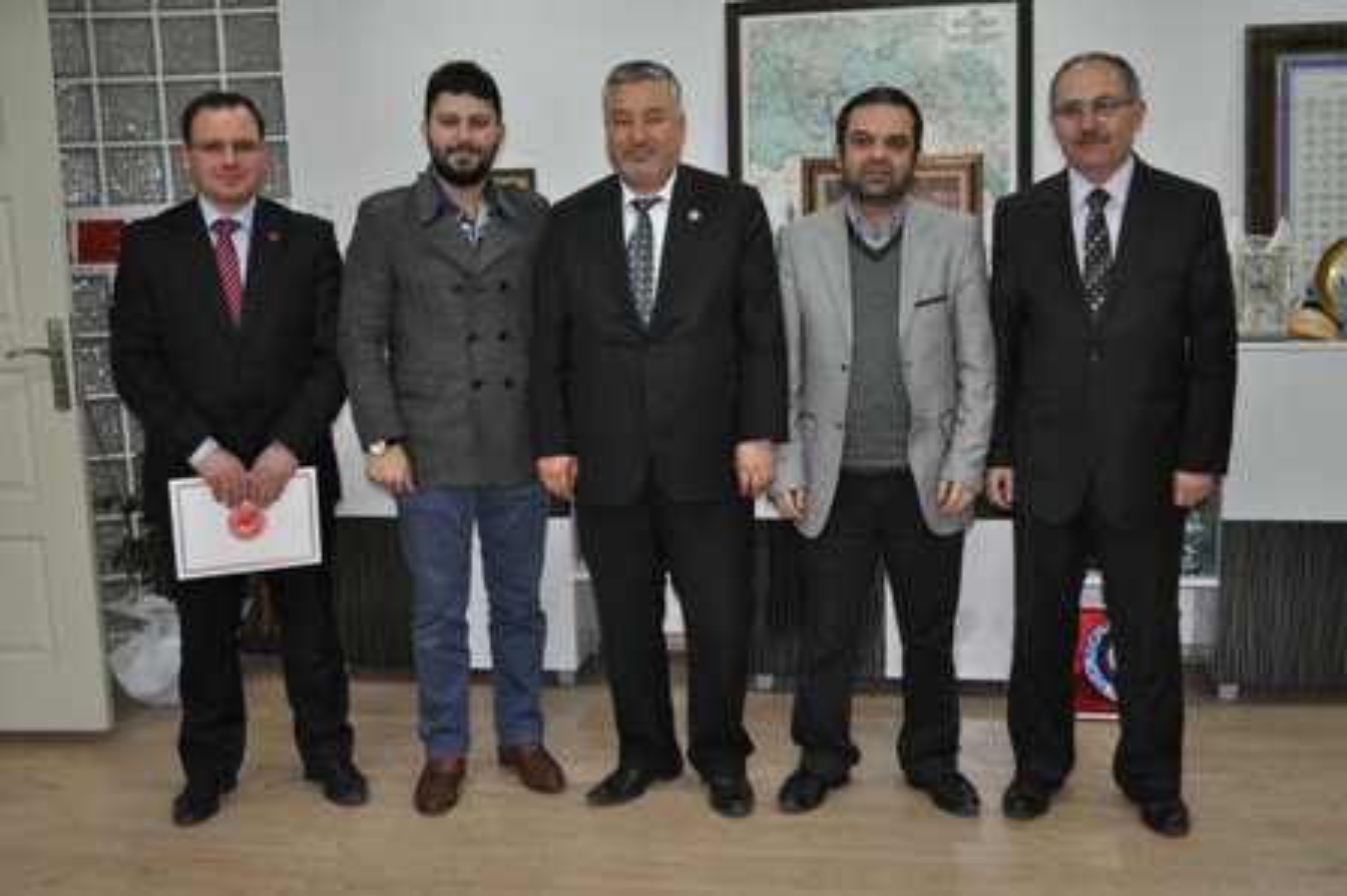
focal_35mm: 39
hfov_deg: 49.6
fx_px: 1458
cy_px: 448
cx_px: 674
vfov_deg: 34.2
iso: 800
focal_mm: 26
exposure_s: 1/60
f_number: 4.2
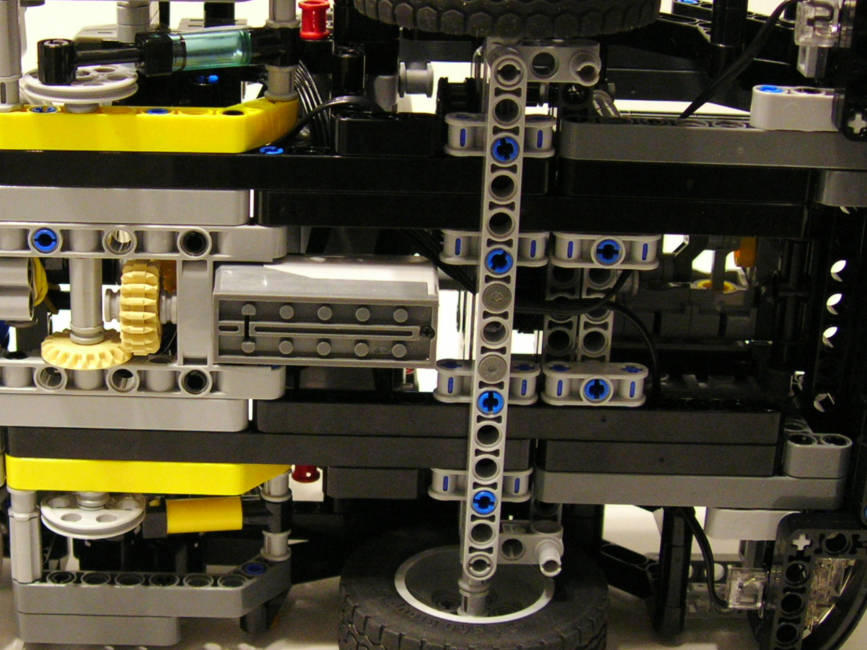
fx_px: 1653
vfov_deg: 22.3
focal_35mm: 66
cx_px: 297
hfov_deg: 29.2
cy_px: 325
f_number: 2.9
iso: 161
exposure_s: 1/3.8
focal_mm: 8.5
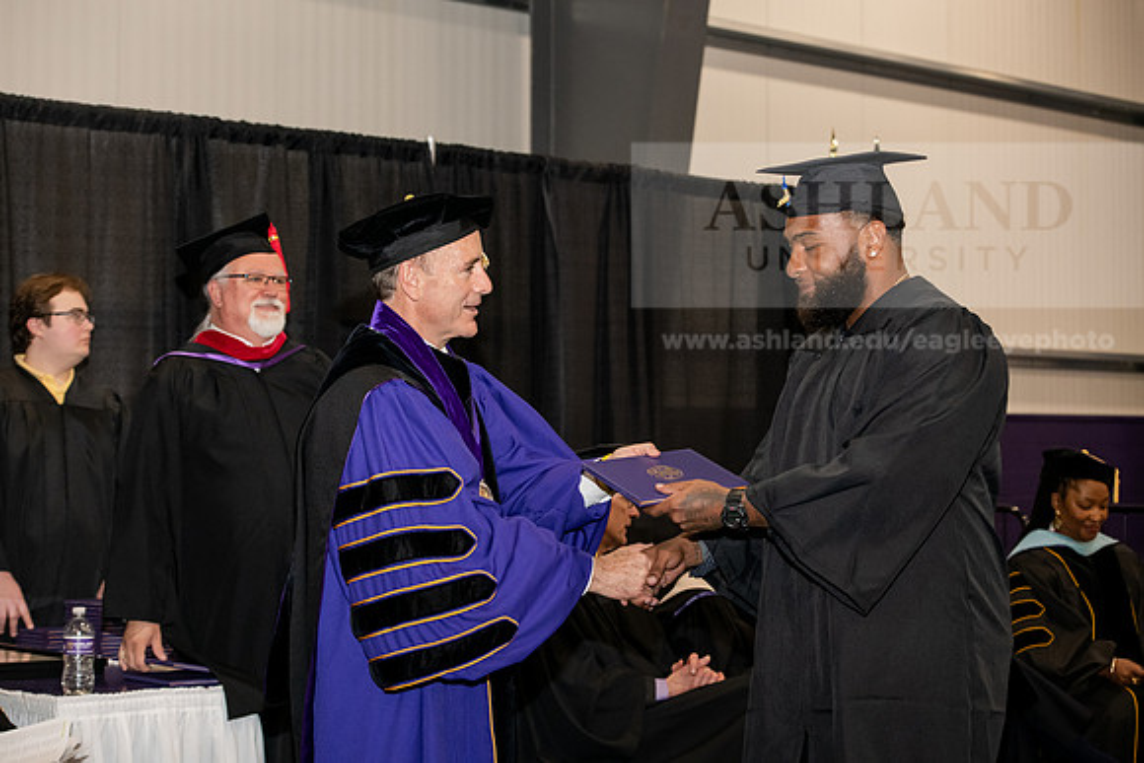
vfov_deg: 19.5
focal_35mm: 70
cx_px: 572
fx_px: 2225
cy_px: 382
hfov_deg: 28.8
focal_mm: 70
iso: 2000
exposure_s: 1/200
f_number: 5.6
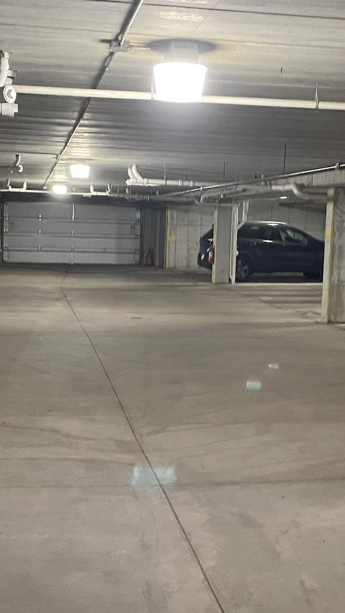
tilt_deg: -4.6
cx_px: 163
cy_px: 290
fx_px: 829
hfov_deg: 23.5
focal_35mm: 51
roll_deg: -1.4
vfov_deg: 40.6
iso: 500
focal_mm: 4.2
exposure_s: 1/30
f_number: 1.6
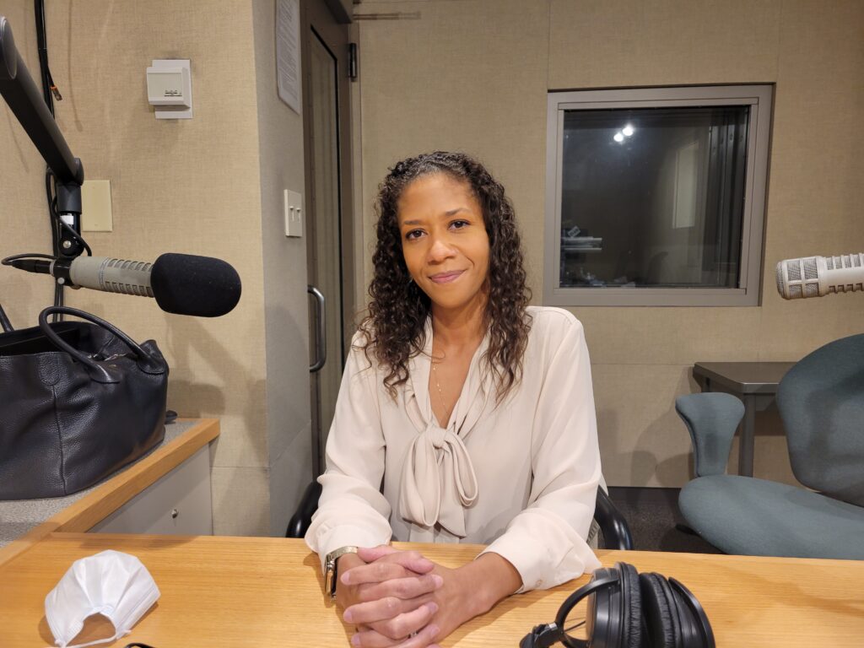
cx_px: 432
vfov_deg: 53.1
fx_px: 649
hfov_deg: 67.3
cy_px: 324
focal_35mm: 26
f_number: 1.8
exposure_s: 1/59
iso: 200
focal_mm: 5.4
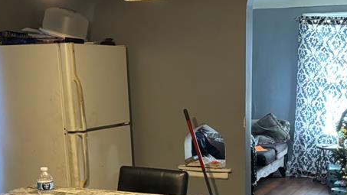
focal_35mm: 64
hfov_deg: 32.6
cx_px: 221
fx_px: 589
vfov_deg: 18.1
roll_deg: +0.6
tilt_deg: -14.7
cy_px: 217
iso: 500
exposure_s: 1/60
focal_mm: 5.96
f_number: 1.6
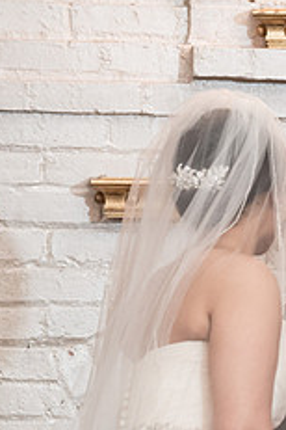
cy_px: 331
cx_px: 433
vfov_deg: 4.3
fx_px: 5731
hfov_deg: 2.9
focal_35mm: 481
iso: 2000
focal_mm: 182
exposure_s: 1/100
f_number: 4
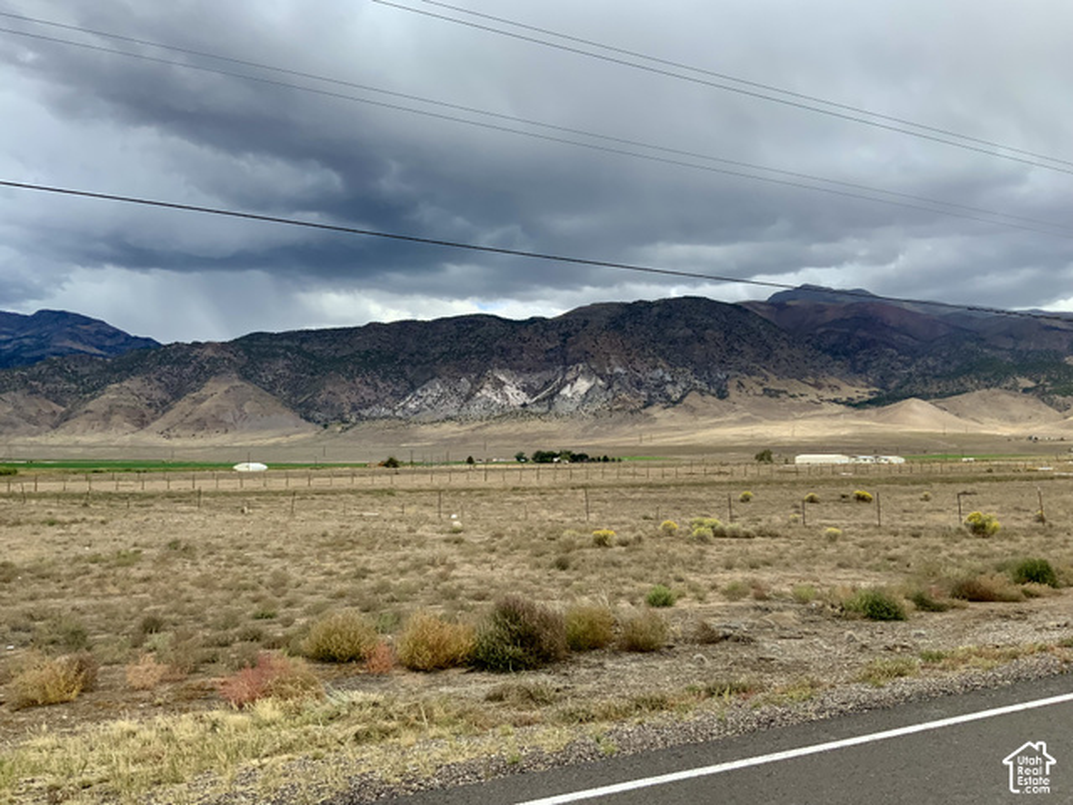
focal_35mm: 29
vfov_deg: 48.2
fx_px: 899
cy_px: 402
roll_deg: +0.3
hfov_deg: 61.7
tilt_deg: +4.6
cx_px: 536
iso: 16
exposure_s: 1/770
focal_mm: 3
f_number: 1.8
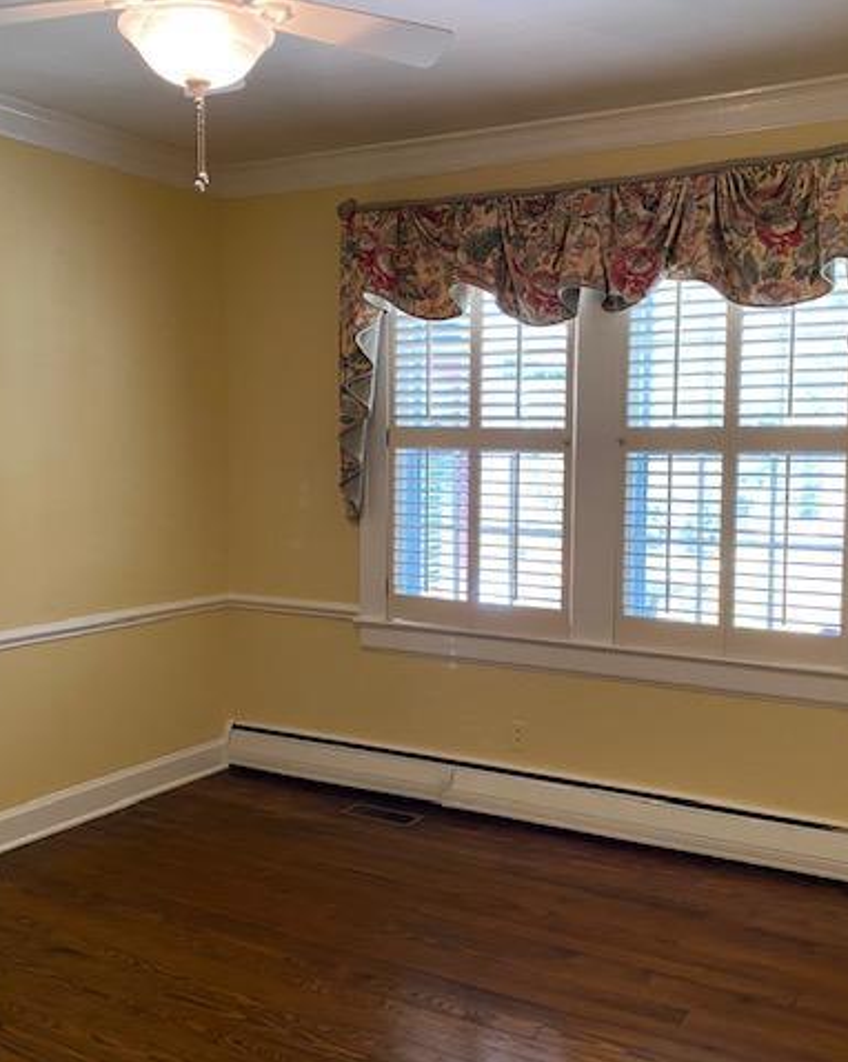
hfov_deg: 43.2
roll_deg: -1.3
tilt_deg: -3.3
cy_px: 531
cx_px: 477
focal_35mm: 34
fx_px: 1067
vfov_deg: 52.9
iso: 200
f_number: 1.8
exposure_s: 1/60
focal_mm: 4.25
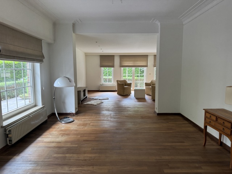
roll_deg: +0.1
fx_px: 161
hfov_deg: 71.6
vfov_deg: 56.8
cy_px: 87
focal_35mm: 24
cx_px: 116
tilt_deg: -5.8
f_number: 1.78
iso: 200
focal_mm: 6.76
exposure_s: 1/121
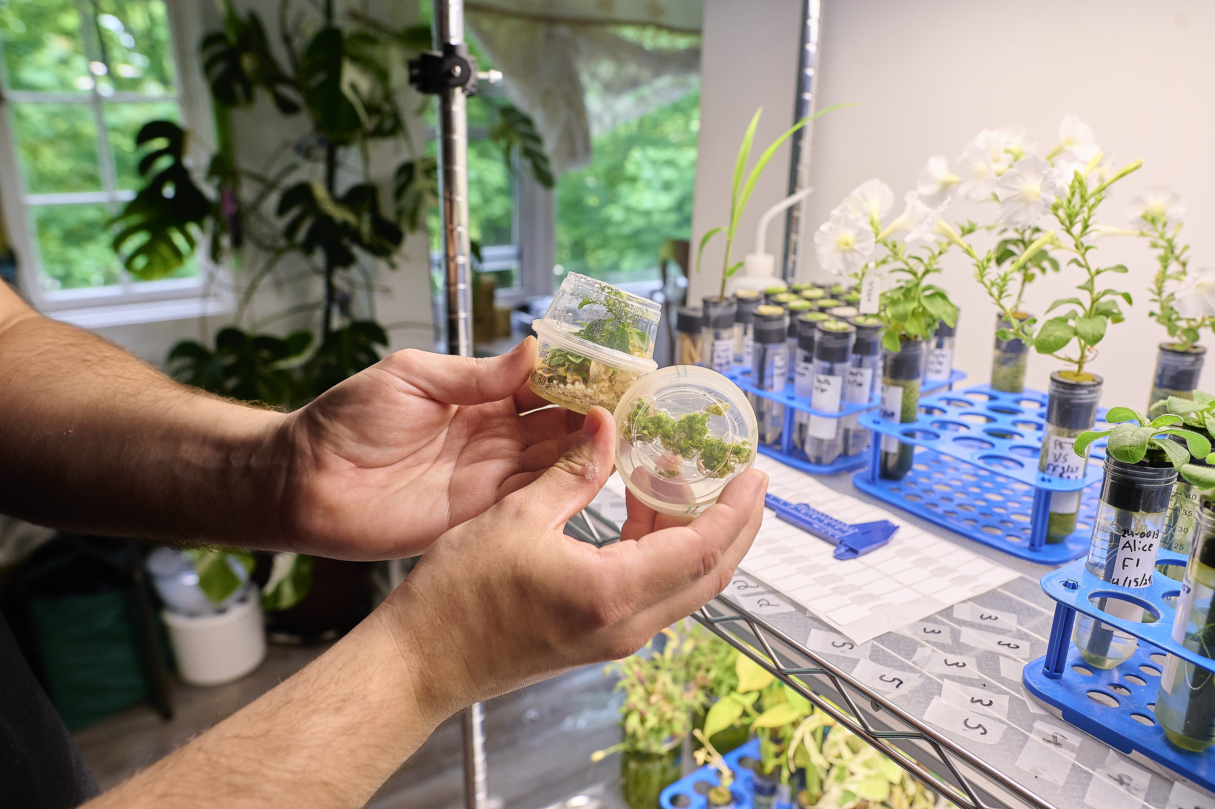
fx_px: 809
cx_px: 608
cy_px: 404
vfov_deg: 53.1
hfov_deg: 73.8
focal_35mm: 24
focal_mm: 24
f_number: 4
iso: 640
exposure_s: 1/500
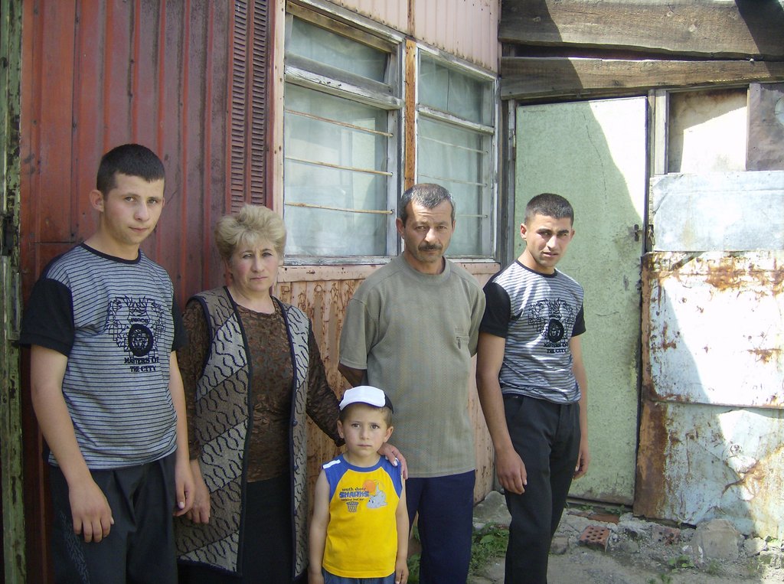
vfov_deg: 39.5
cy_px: 292
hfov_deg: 51.5
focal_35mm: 36
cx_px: 392
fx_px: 813
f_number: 2.8
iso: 100
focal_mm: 6
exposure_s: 1/468
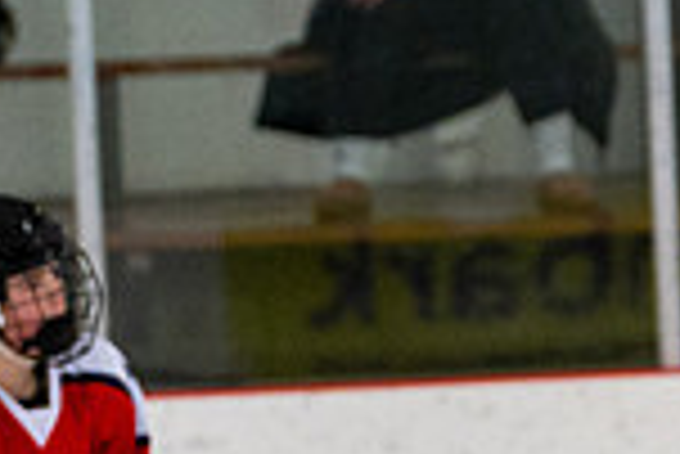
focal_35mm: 612
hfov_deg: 3.4
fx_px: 11571
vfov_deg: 2.2
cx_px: 1112
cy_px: 807
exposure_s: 1/800
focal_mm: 106
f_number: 3.2
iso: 2000
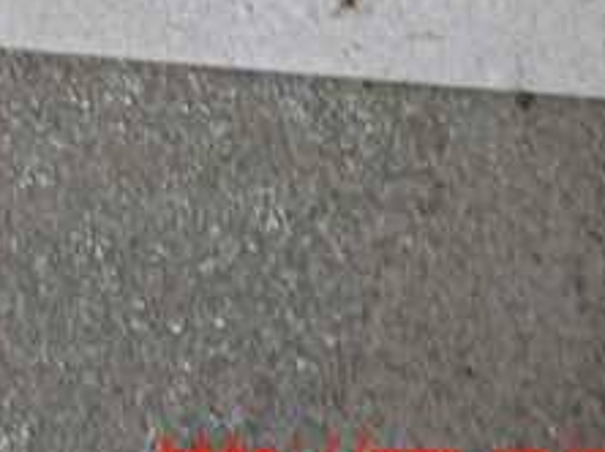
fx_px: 3876
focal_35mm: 222
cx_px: -41
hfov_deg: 8.9
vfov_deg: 6.6
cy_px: -114
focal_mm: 14.62
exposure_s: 1/80
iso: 250
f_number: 4.3
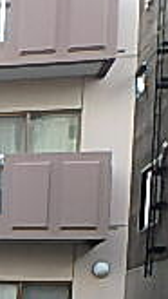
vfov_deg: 21.8
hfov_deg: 10.8
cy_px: 377
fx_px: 704
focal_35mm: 89
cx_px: -276
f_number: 3.5
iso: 125
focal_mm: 3.7
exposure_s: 1/100
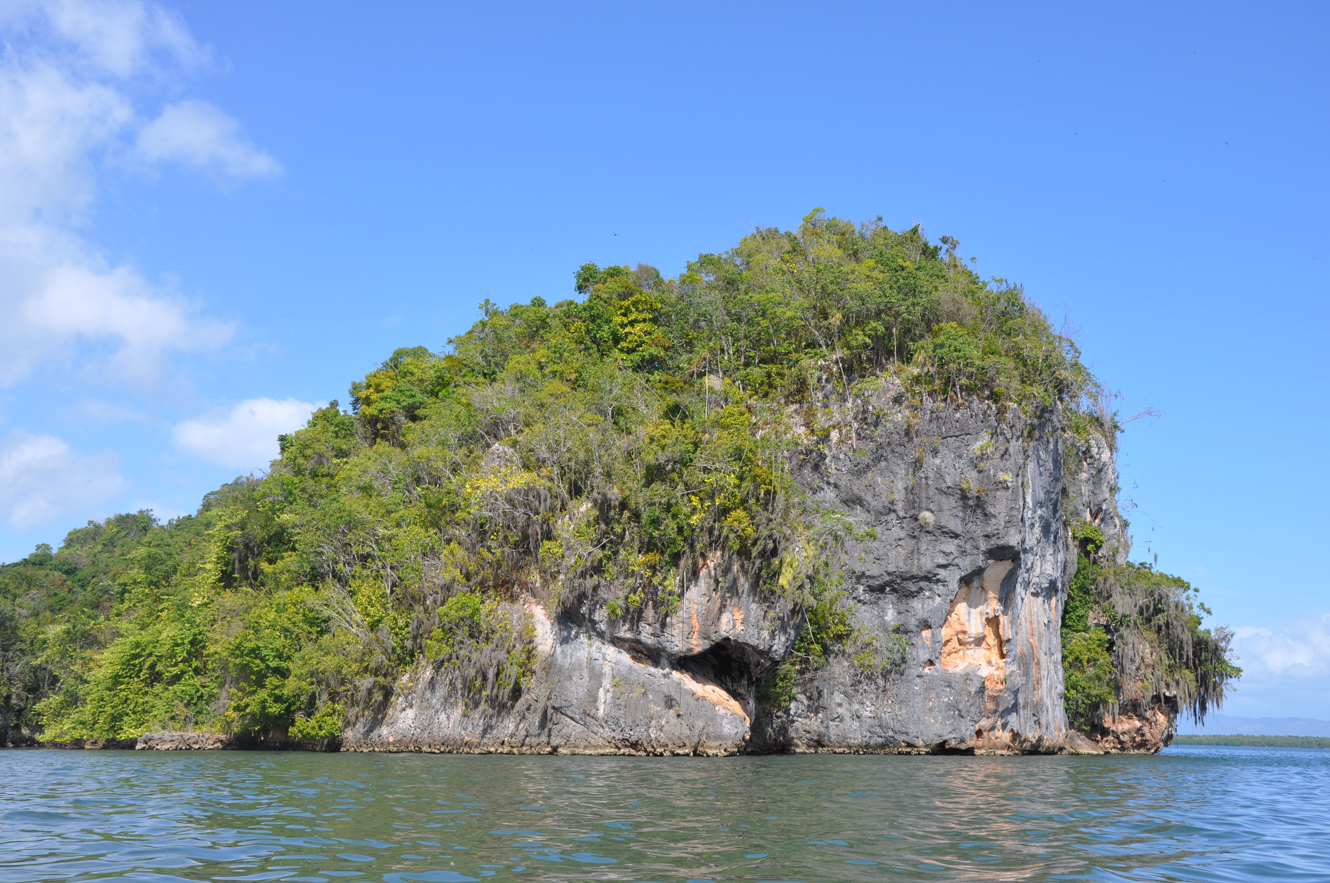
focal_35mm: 39
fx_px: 1439
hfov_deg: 49.6
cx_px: 665
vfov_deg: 34.1
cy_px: 442
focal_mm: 26
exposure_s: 1/320
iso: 200
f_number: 9
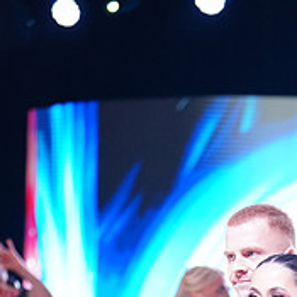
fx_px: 2194
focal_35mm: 226
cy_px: 465
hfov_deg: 7.7
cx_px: 313
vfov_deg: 7.6
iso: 1600
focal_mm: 80
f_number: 2.8
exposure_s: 1/320
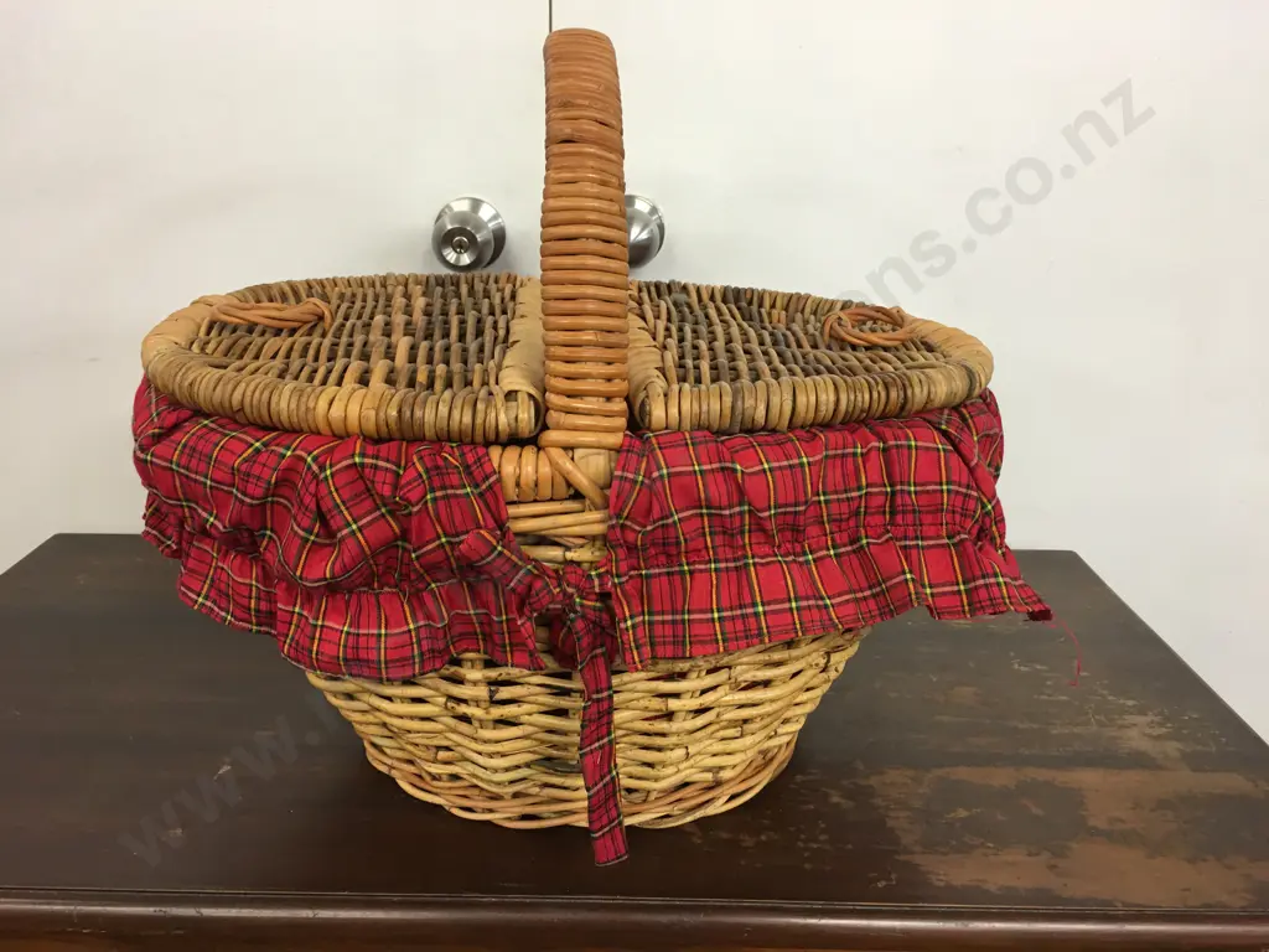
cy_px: 476
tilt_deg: -17.8
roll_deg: -2.1
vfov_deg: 48.2
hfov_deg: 61.7
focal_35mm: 29
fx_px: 1063
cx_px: 634
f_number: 2.2
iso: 64
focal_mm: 4.15
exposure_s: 1/17
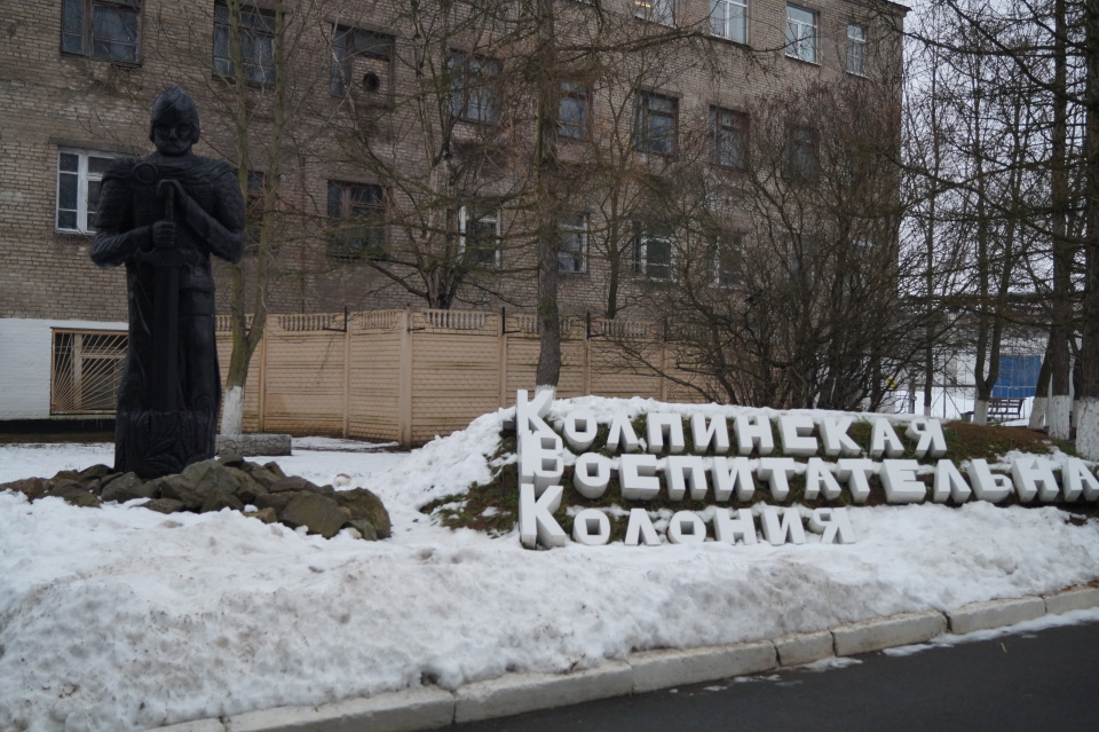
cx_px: 550
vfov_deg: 34.2
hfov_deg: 49.6
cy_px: 366
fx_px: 1190
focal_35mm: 39
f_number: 4
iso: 400
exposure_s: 1/160
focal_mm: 26
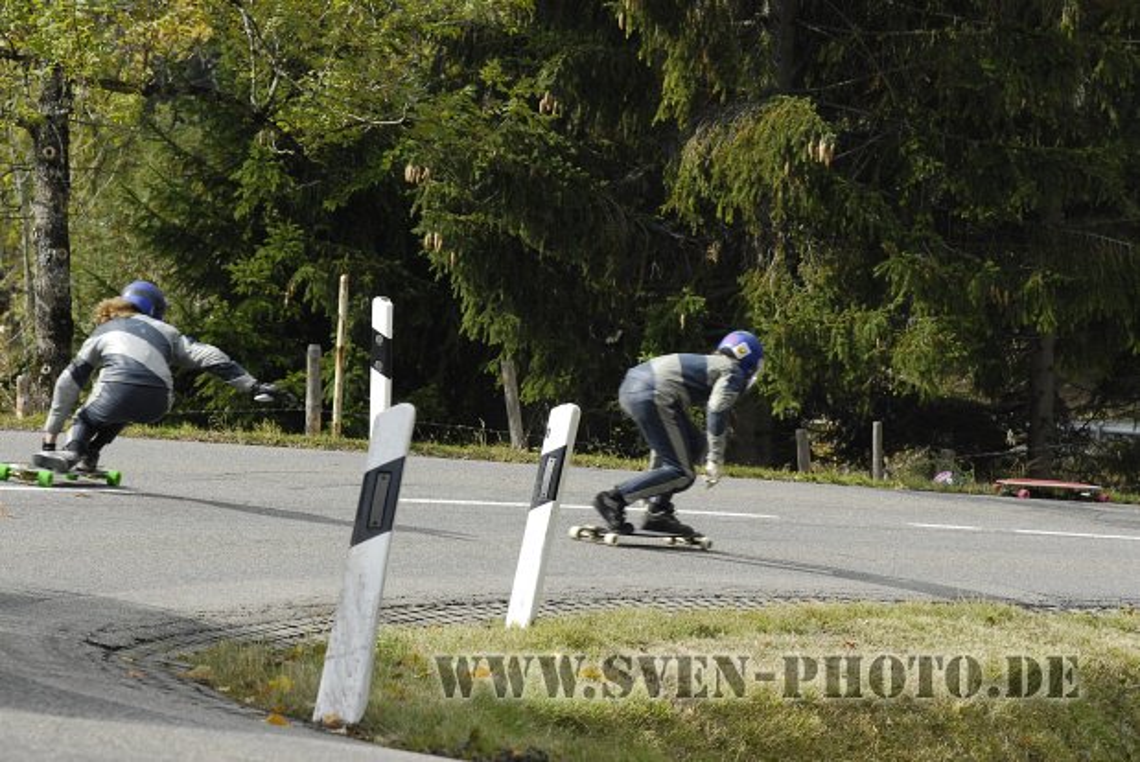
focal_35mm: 218
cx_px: 570
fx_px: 6894
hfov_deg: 9.5
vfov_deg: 6.3
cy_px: 381
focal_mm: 145
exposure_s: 1/250
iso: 200
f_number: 9
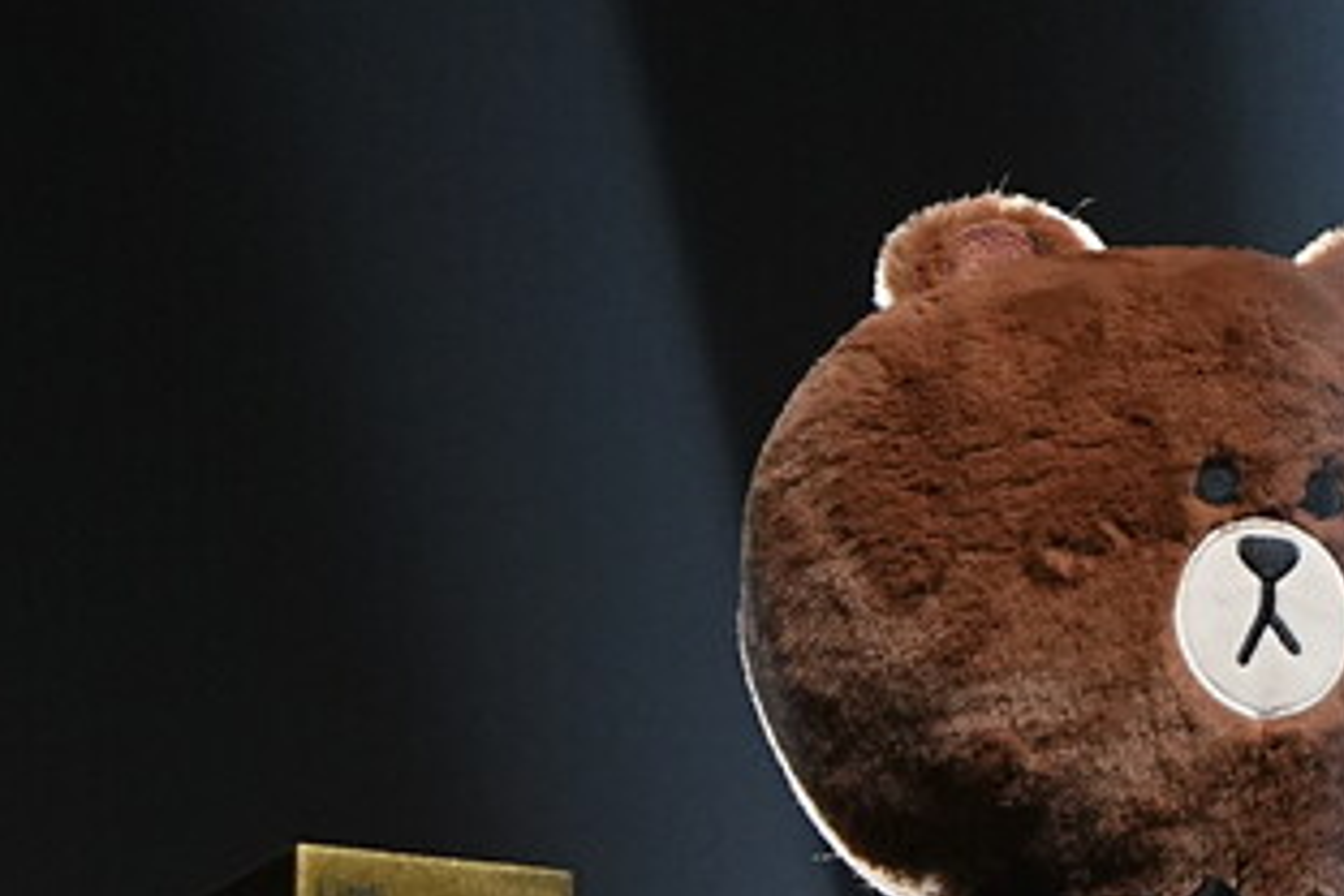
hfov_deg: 2.9
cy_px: 1529
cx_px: 1327
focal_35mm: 700
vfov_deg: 2.0
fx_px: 26131
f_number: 2.8
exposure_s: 1/400
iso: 2000
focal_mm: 182
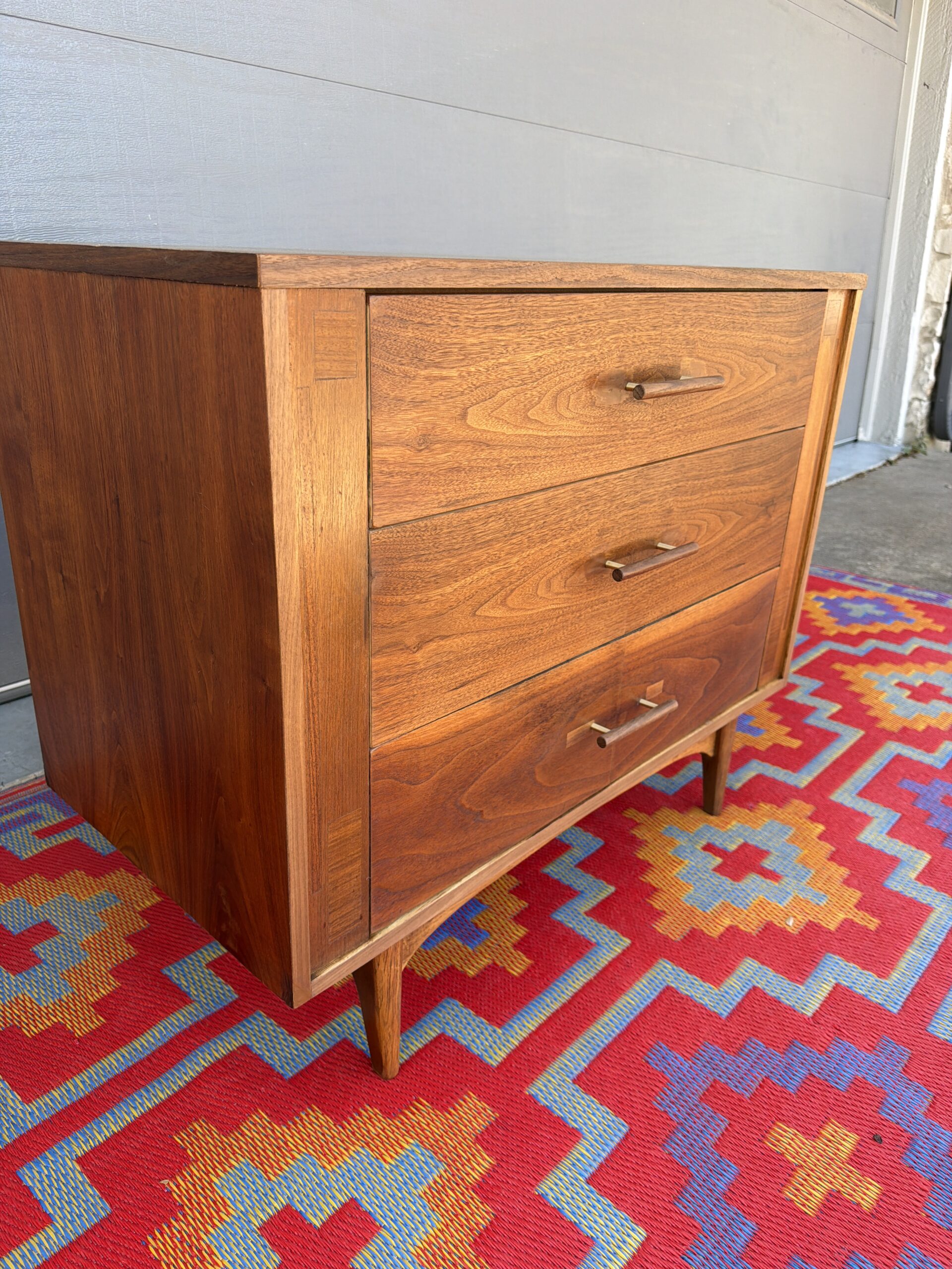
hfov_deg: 56.8
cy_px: 634
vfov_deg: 71.6
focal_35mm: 24
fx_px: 880
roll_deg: +0.4
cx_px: 476
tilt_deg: -19.9
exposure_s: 1/121
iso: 64
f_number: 1.78
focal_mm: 6.76
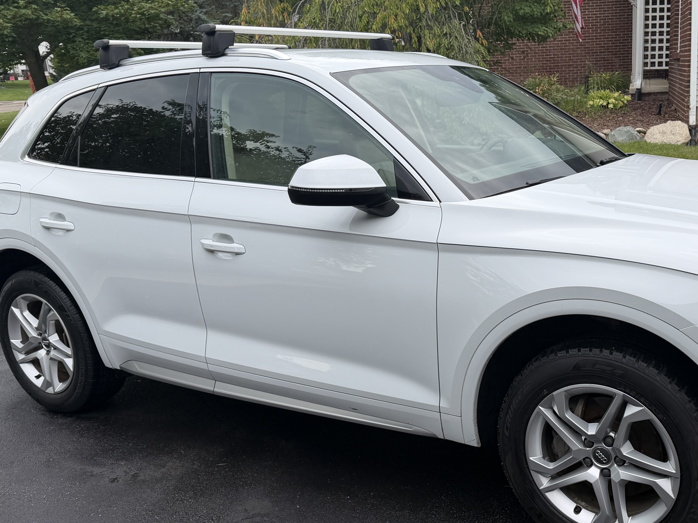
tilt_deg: -17.8
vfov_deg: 37.7
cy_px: 293
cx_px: 491
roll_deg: +2.1
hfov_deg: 47.8
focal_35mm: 38
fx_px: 766
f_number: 1.78
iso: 80
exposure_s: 1/1192
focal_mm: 6.76
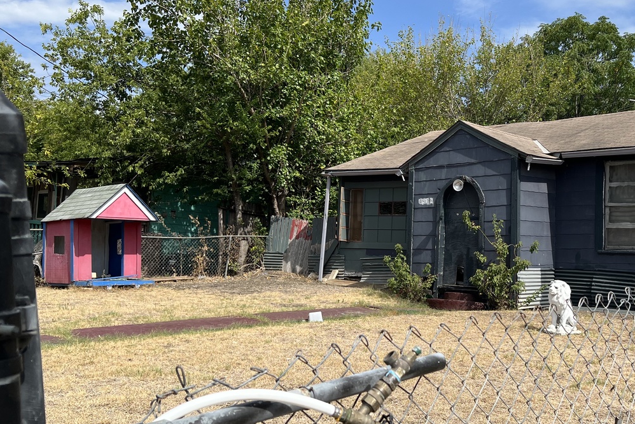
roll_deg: -0.4
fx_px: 688
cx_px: 447
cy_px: 229
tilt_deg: +3.4
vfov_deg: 34.2
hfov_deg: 48.3
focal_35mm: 39
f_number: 1.5
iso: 50
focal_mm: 5.7
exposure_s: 1/4115
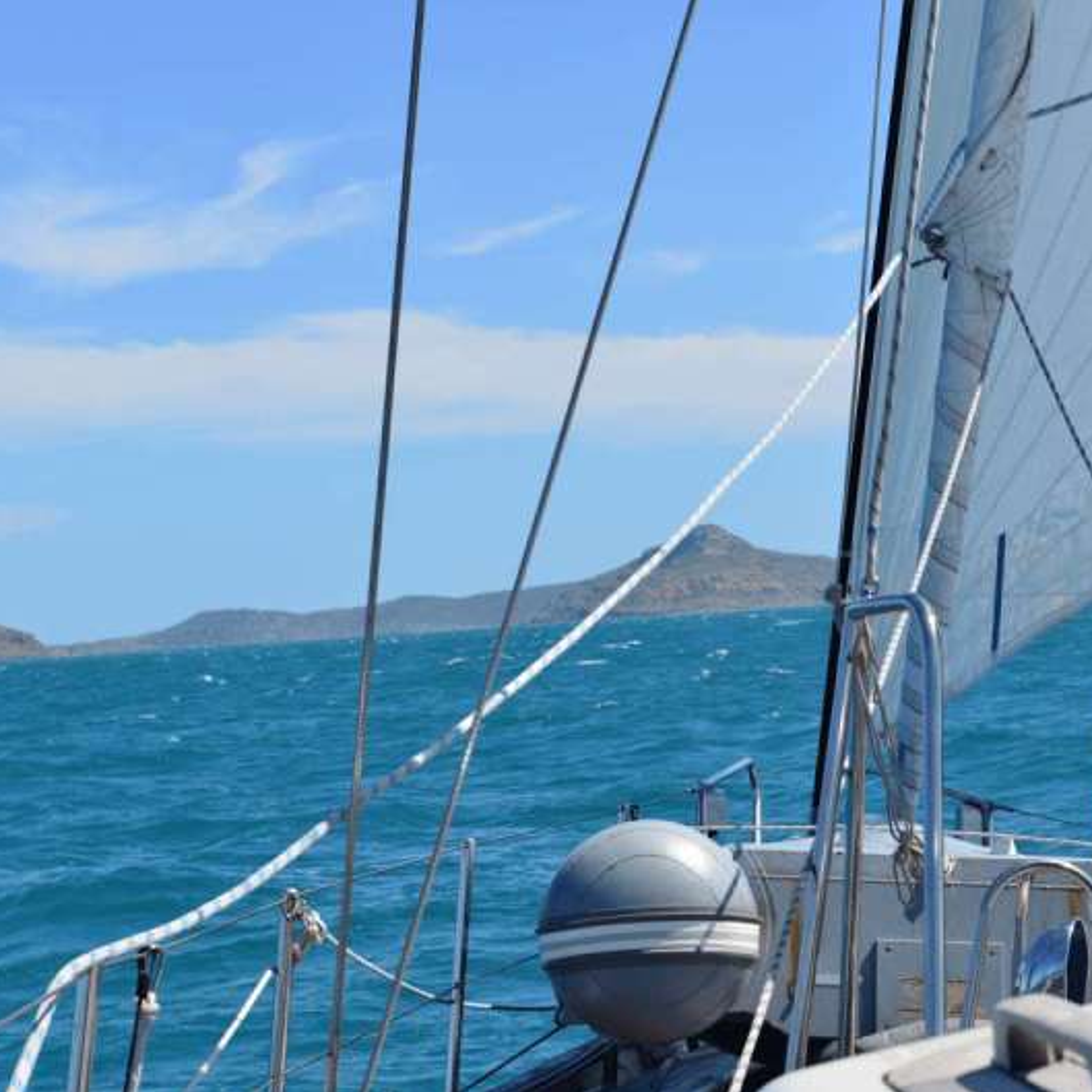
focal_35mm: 90
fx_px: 3212
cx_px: 683
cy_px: 547
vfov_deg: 19.3
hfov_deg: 19.3
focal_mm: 70
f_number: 11
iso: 250
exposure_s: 1/500
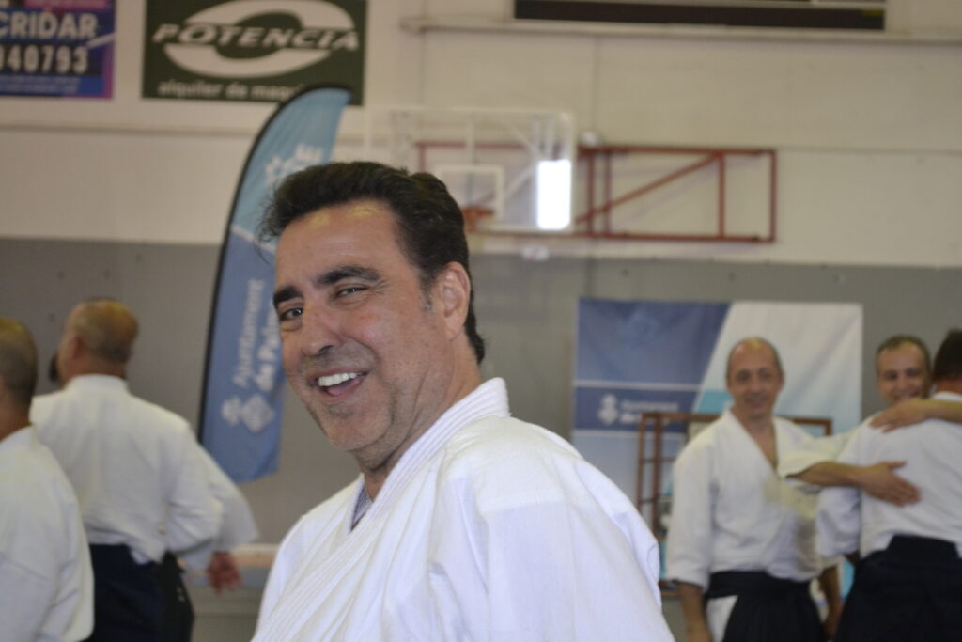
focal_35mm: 82
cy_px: 321
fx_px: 2205
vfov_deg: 16.6
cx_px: 481
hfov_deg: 24.6
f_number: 5.6
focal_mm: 55
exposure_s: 1/60
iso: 1250
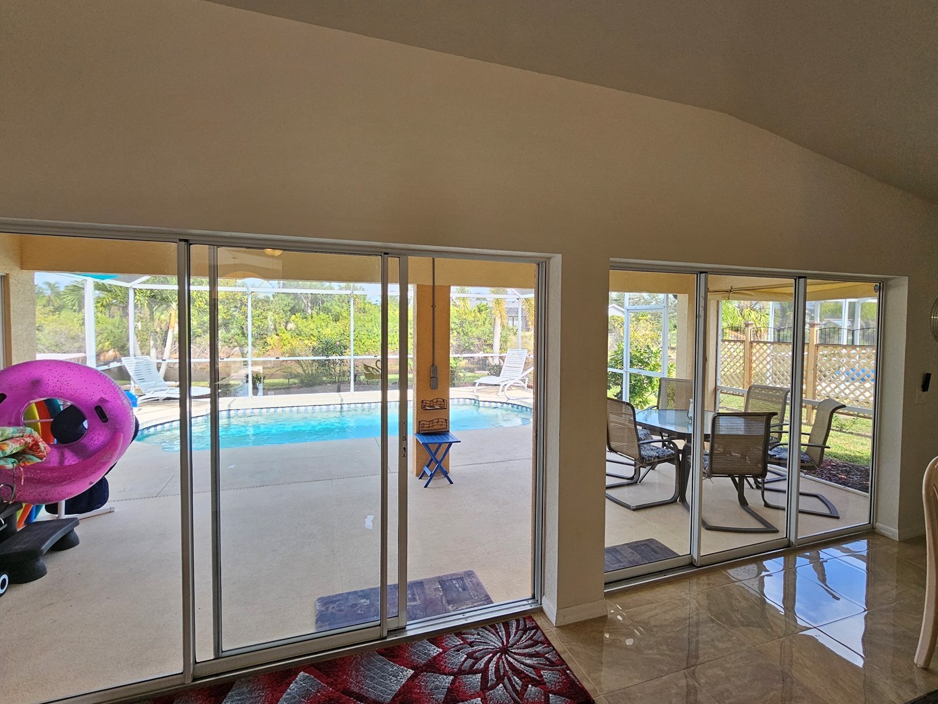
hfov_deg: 98.2
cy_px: 329
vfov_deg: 81.6
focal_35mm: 15
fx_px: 406
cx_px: 471
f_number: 2.2
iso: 80
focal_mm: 2.2
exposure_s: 1/359
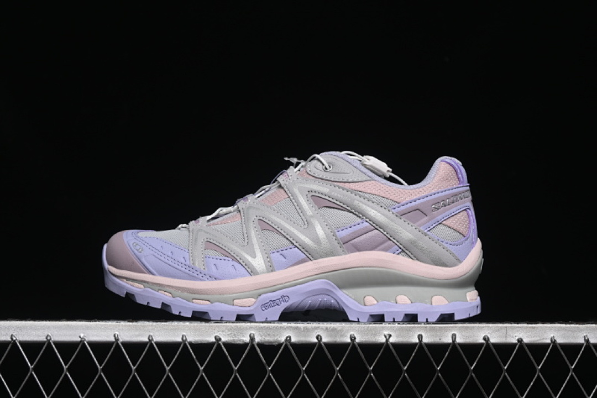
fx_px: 1244
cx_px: 298
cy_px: 199
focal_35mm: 75
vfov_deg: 18.2
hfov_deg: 27.0
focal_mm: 50
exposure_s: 1/60
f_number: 7.1
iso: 160
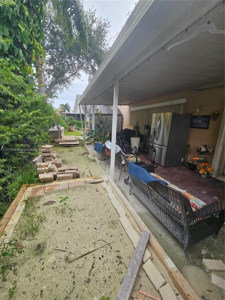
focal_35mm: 13
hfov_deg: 89.9
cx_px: 112
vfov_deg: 106.2
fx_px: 113
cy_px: 150
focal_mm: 2.2
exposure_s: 1/376
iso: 50
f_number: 2.2
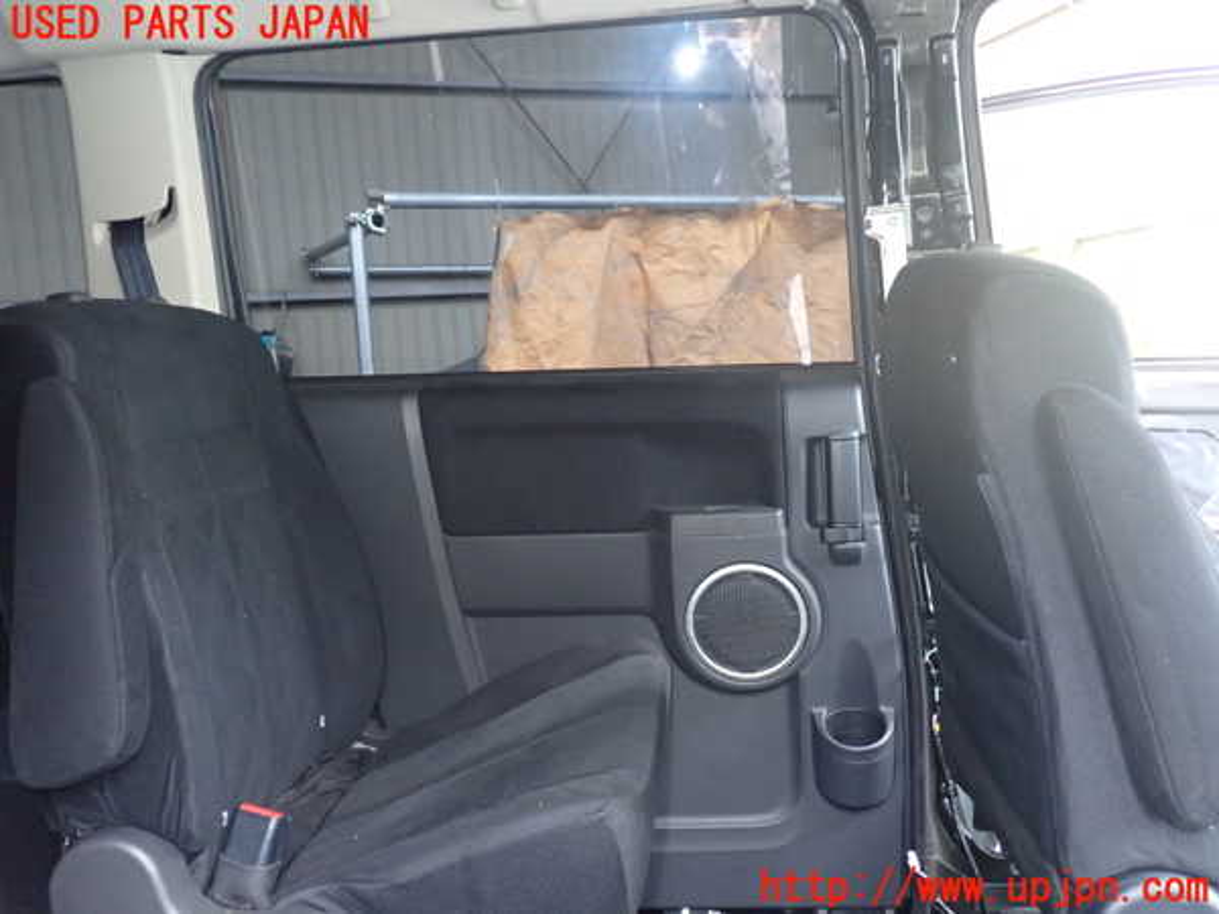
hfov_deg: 60.0
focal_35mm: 30
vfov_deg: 46.8
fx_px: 1056
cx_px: 610
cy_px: 457
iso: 400
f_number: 2.3
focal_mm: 5.4
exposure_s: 1/30
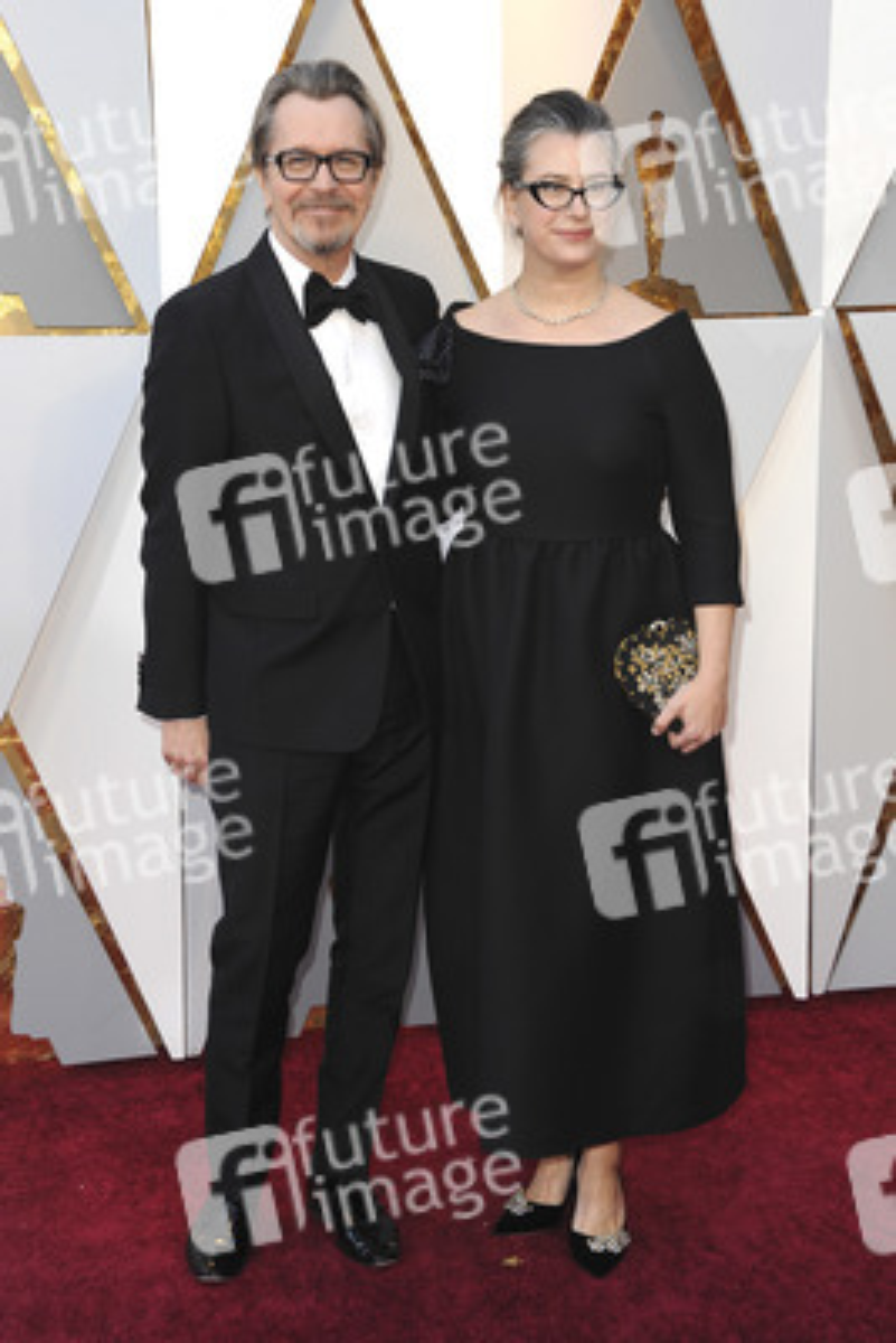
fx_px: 2424
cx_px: 448
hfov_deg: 20.9
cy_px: 672
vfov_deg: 30.9
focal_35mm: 65
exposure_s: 1/250
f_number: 7.1
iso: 1000
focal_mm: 65
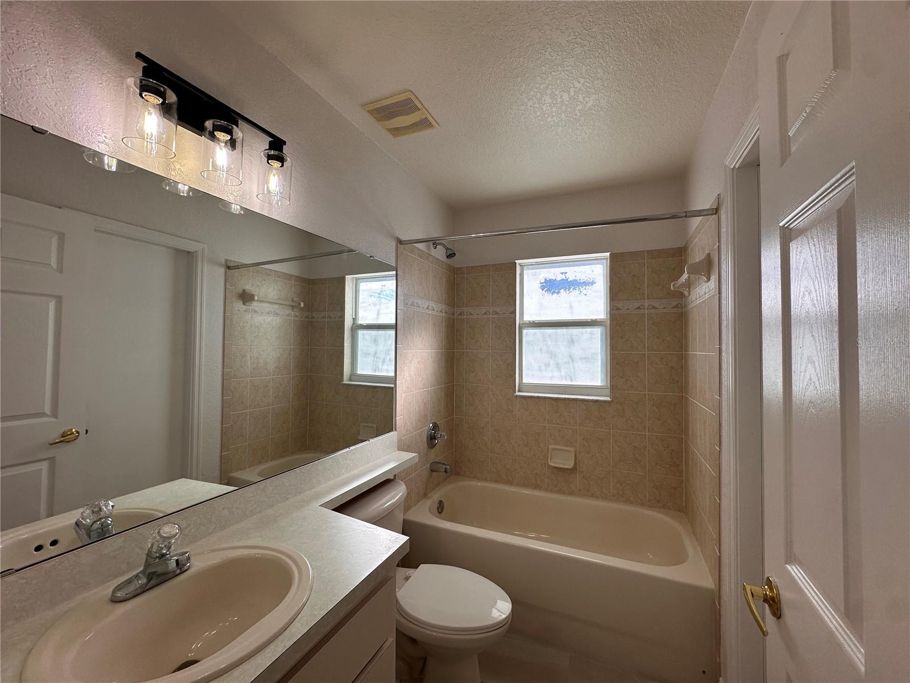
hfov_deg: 102.1
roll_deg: -0.3
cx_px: 455
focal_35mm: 14
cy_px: 342
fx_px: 368
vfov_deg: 85.7
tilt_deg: +2.1
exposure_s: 1/467
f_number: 2.2
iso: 40
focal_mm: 2.22
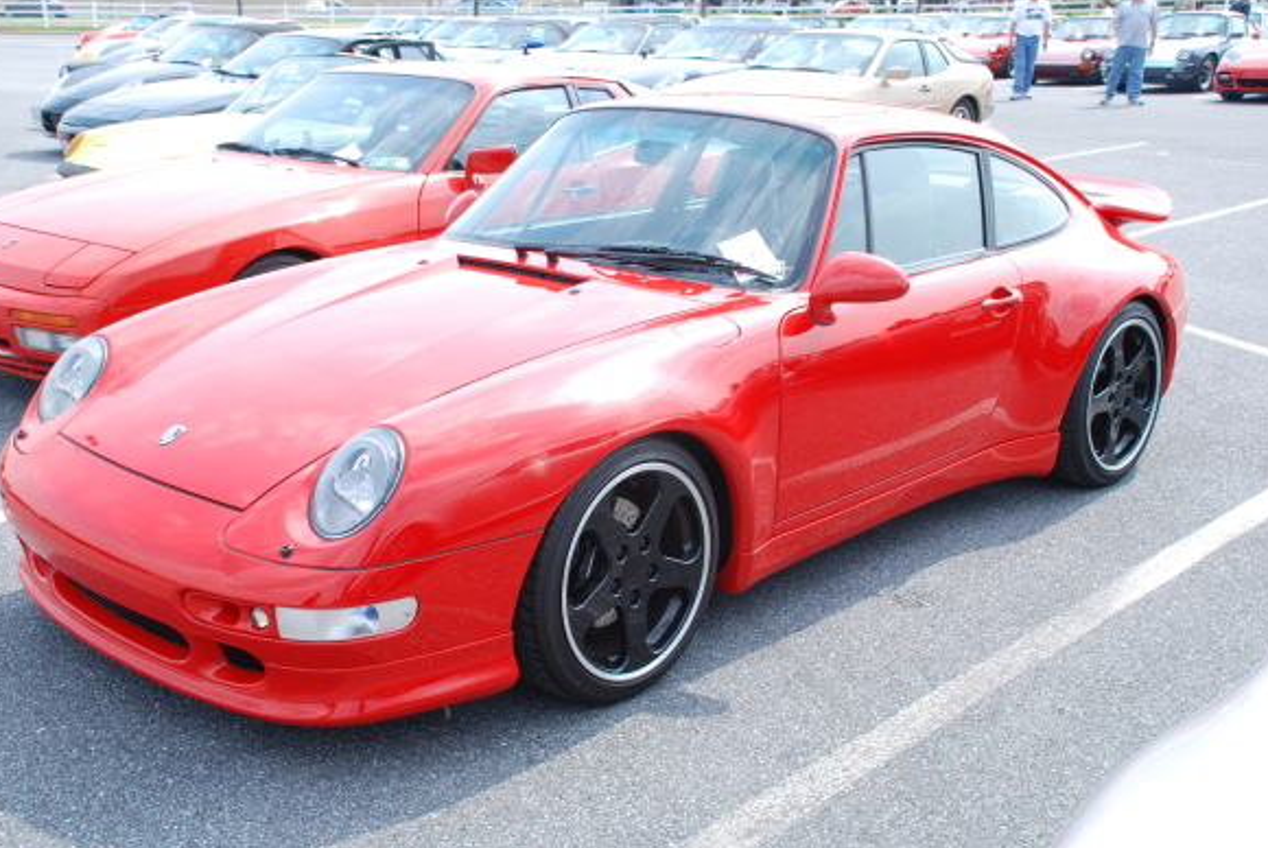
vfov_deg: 31.3
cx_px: 578
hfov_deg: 45.3
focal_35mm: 43
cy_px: 411
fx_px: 1516
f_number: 9
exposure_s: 1/60
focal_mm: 26
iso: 100
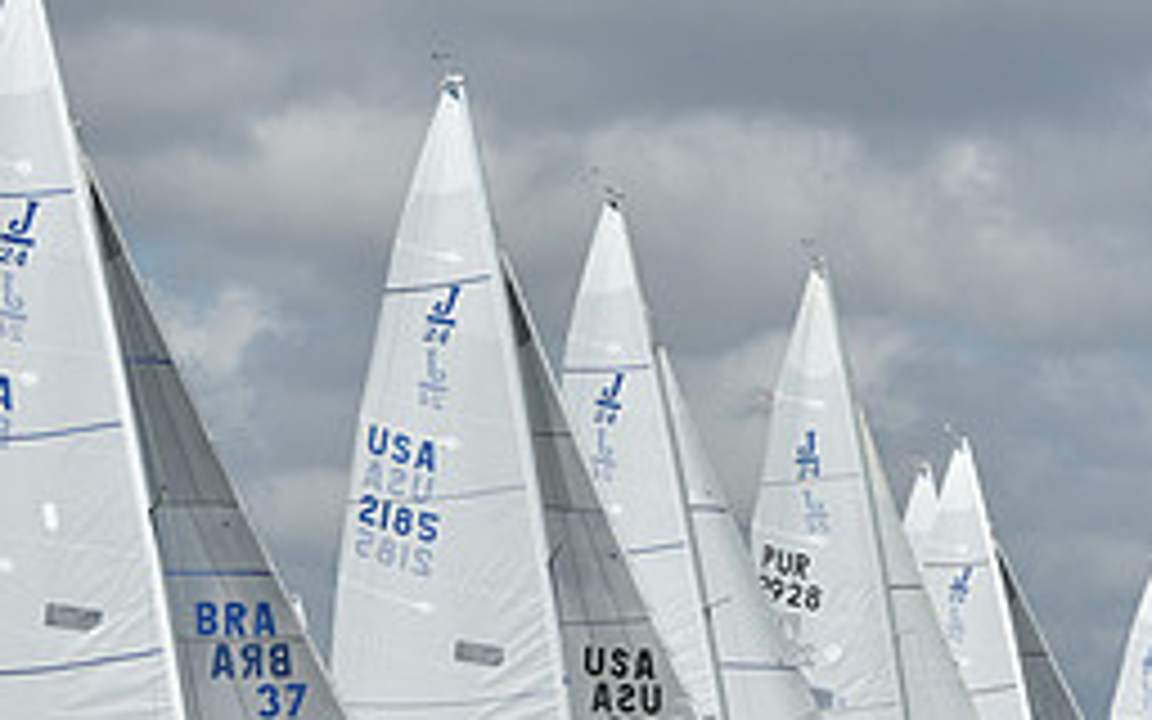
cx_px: 652
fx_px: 8854
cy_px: 569
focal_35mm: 282
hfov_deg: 7.4
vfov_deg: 4.7
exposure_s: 1/1250
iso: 250
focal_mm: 122
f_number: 11
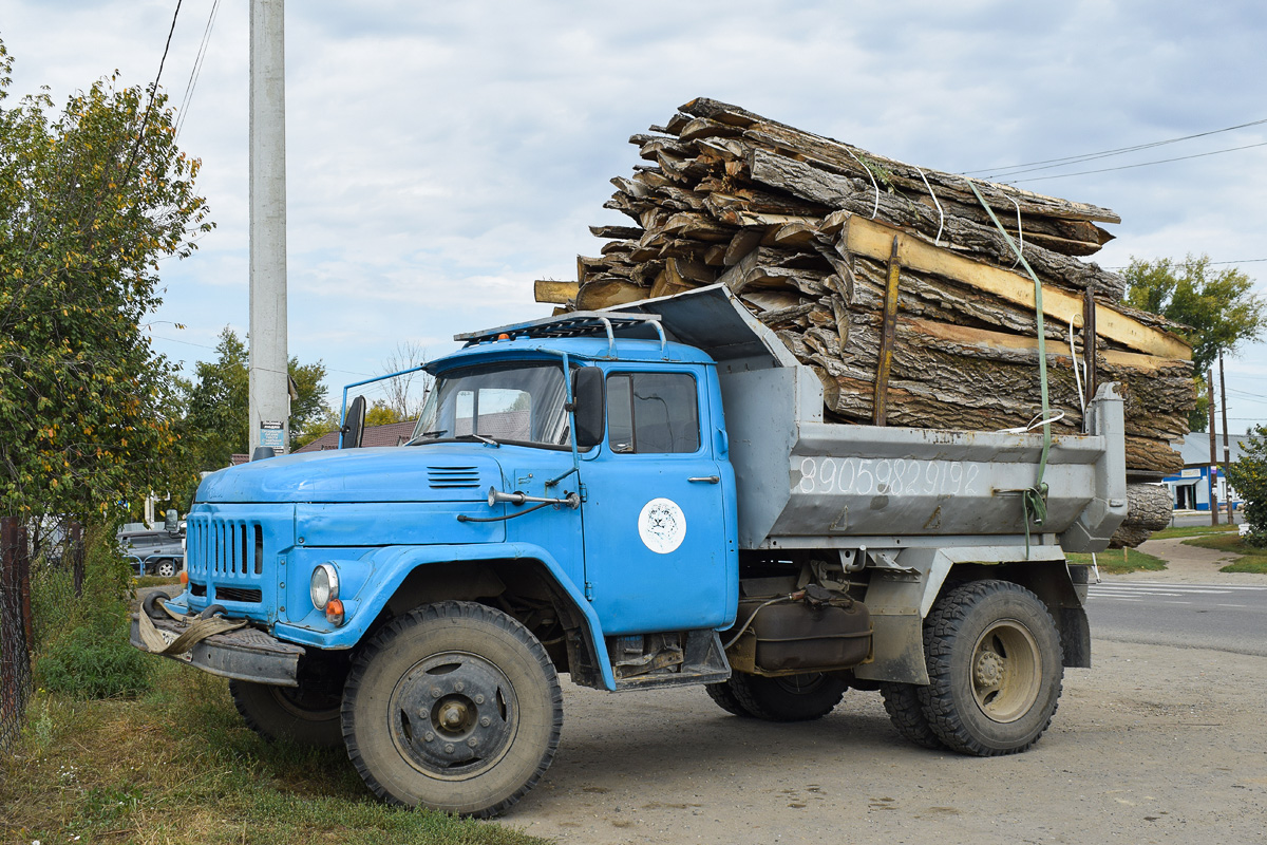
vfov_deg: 35.5
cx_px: 634
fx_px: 1320
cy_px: 422
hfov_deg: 51.3
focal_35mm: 38
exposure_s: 1/320
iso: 200
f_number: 9
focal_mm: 25
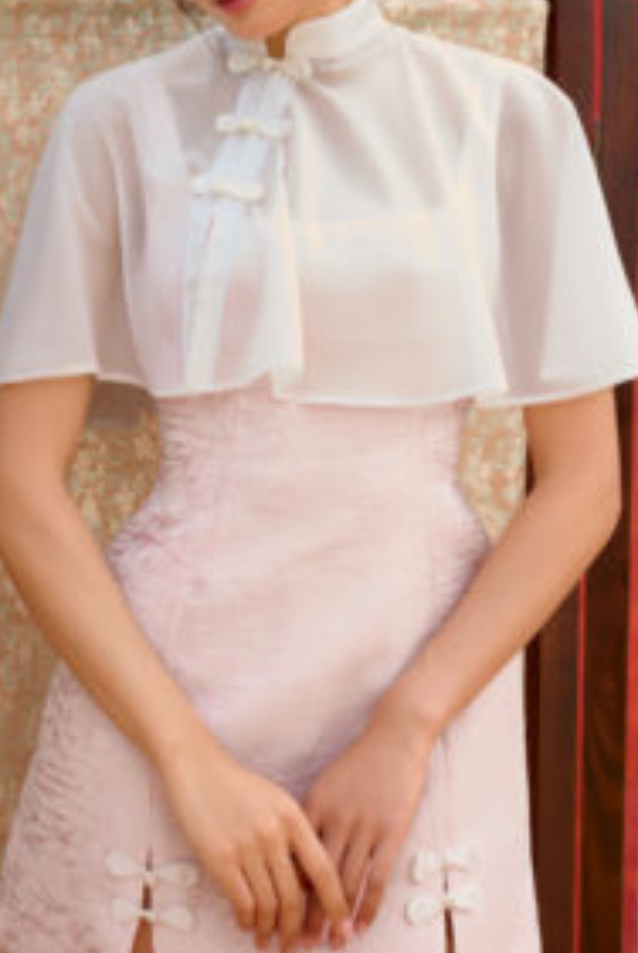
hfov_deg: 12.3
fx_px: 2970
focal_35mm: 112
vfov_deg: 18.2
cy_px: 414
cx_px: 261
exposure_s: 1/160
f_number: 2.8
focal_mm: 70
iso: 32
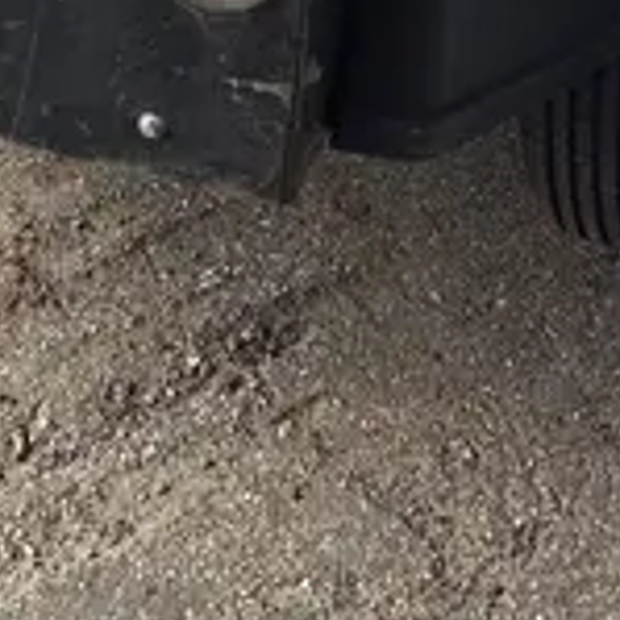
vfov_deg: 14.0
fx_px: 2290
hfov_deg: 15.4
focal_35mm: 113
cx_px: 204
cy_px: -439
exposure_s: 1/917
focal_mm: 5.7
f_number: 1.5
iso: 50
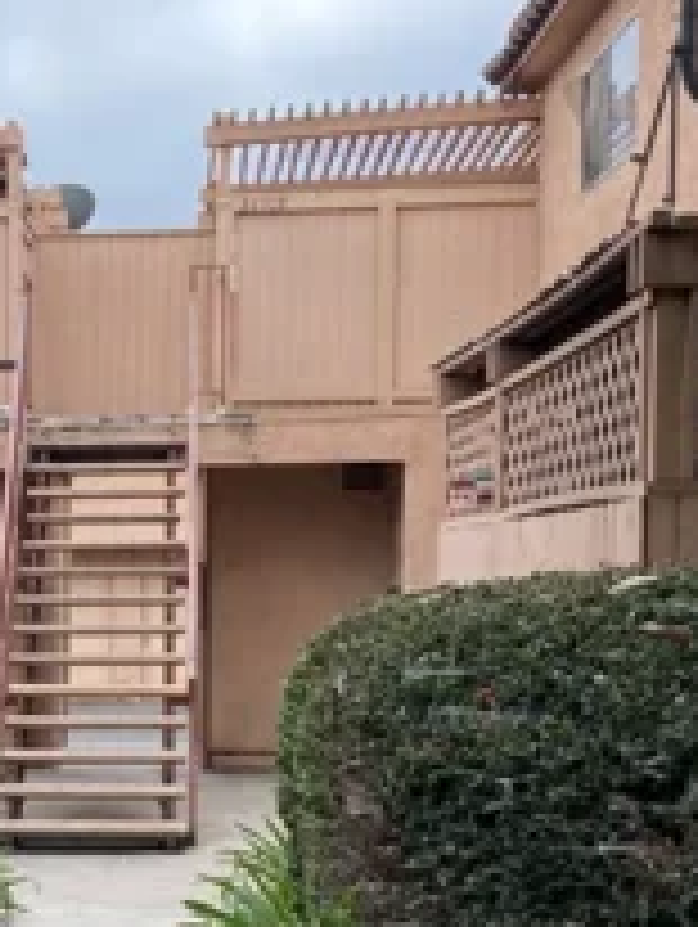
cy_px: 738
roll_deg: -0.2
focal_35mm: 76
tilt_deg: -1.1
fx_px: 2039
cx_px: -72
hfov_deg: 18.7
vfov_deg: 25.2
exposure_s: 1/445
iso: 20
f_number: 1.8
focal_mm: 3.99
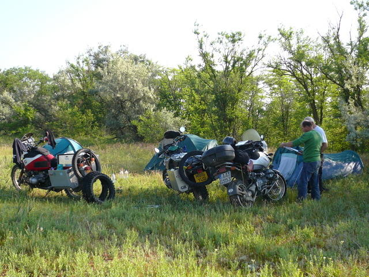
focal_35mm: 49
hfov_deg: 38.9
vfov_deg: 29.7
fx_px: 522
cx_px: 184
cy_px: 138
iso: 100
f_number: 3.6
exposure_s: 1/320
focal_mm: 8.1
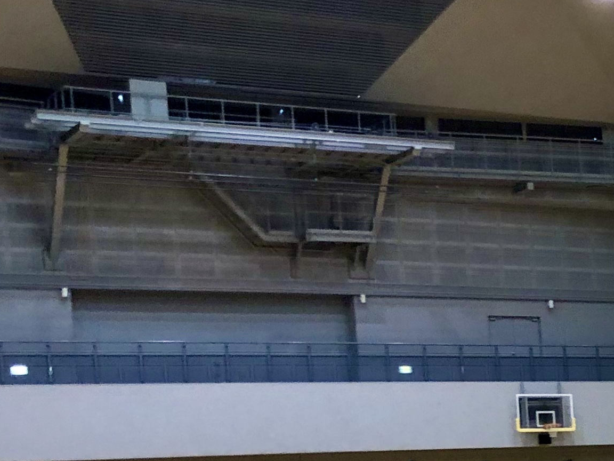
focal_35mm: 98
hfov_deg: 18.4
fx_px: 1738
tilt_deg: -3.4
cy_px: 615
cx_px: 845
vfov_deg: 14.4
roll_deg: +3.5
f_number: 1.8
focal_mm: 4
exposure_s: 1/15
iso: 40
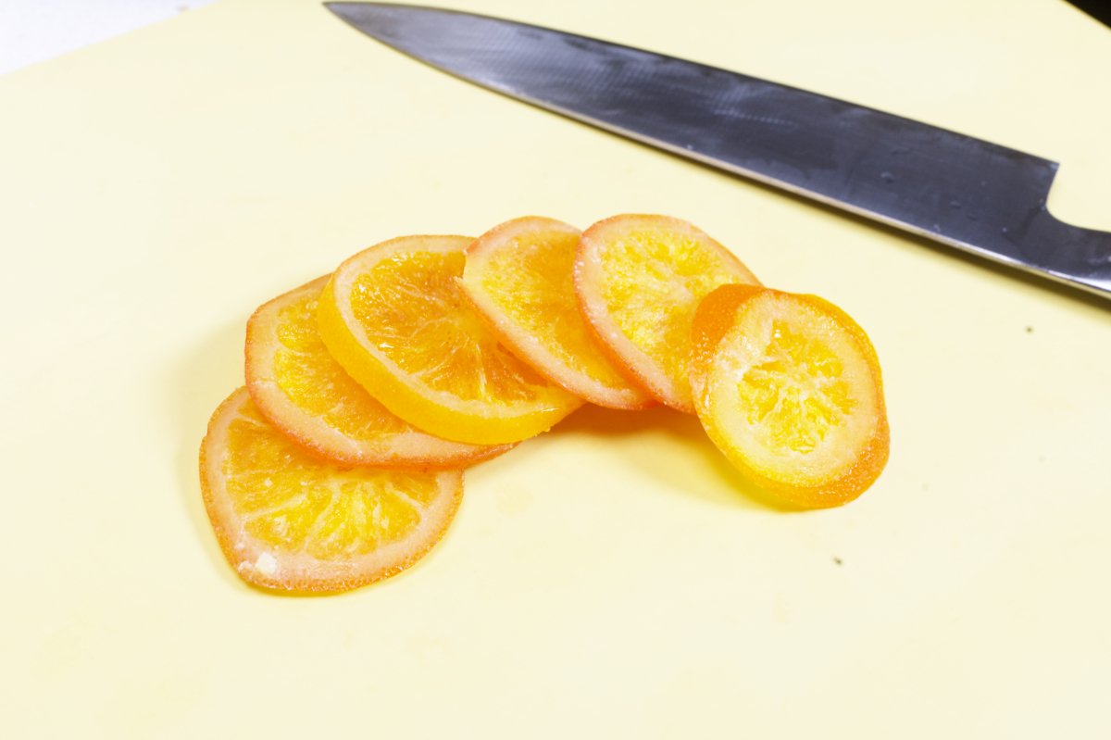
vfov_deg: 27.0
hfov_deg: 39.6
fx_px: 1542
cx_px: 556
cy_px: 370
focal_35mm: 50
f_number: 11
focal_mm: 50
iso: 800
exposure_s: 1/60
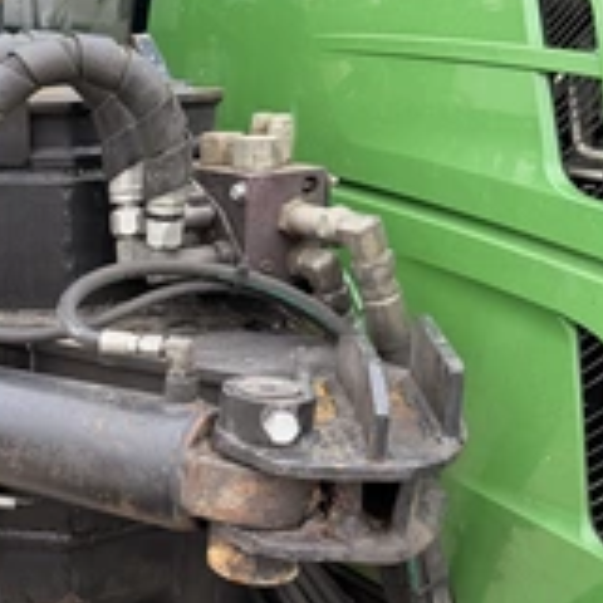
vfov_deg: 31.8
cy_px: 426
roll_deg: -0.9
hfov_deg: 30.4
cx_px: 34
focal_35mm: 53
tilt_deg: -21.6
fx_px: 1045
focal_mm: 6.76
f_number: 1.78
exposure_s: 1/532
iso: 80
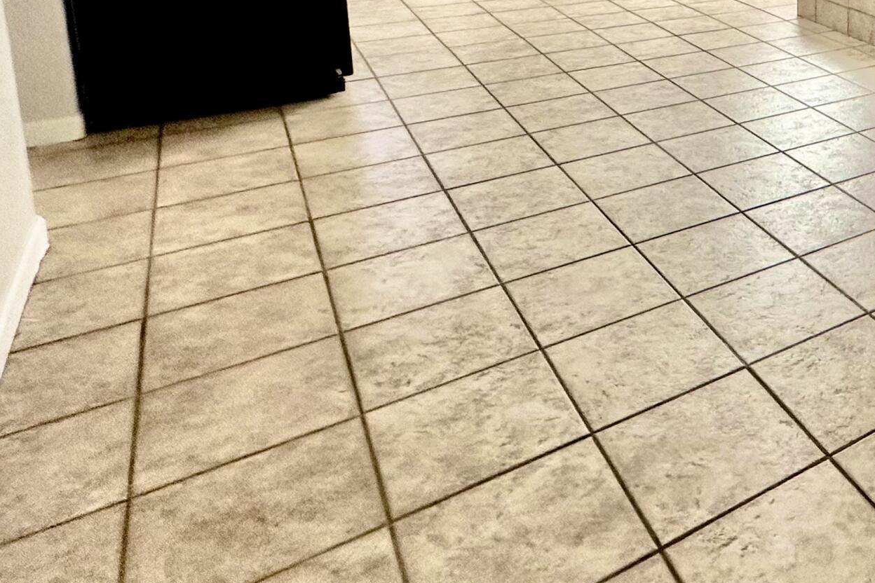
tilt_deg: -10.5
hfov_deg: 42.7
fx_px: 851
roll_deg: -3.1
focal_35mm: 35
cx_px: 961
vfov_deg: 33.7
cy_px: -33
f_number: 2.2
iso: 160
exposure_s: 1/99
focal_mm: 2.22
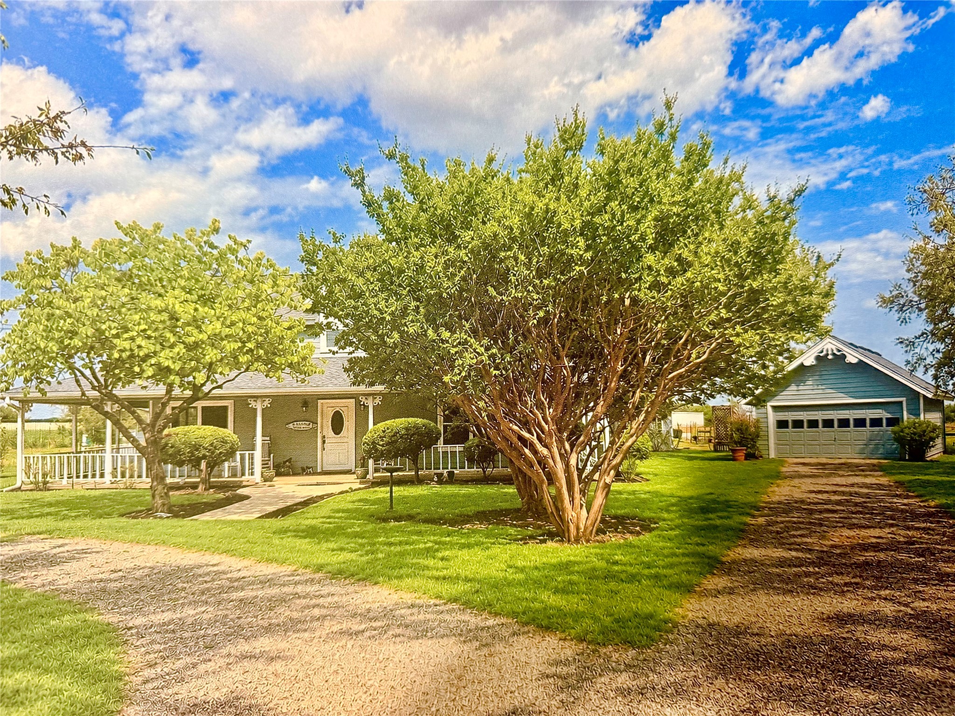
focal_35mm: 24
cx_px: 478
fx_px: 662
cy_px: 358
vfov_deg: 56.8
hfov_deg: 71.6
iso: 320
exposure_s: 1/60
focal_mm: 6.76
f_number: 1.78
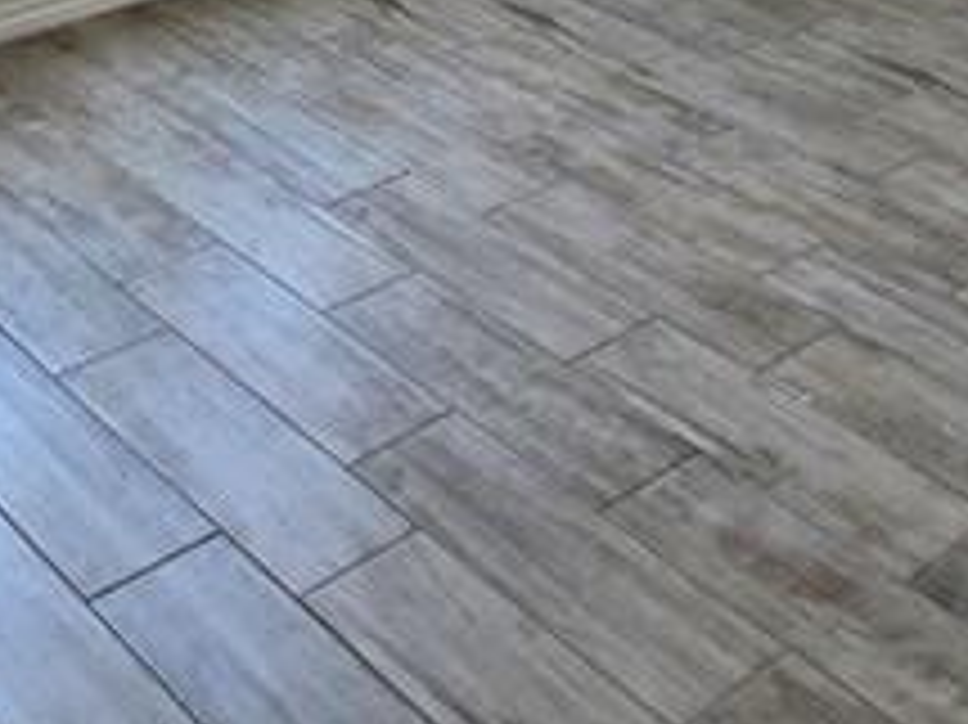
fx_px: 1733
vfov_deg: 17.5
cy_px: -697
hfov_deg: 31.2
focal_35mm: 62
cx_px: 446
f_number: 1.9
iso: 250
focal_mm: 2.2
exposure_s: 1/60
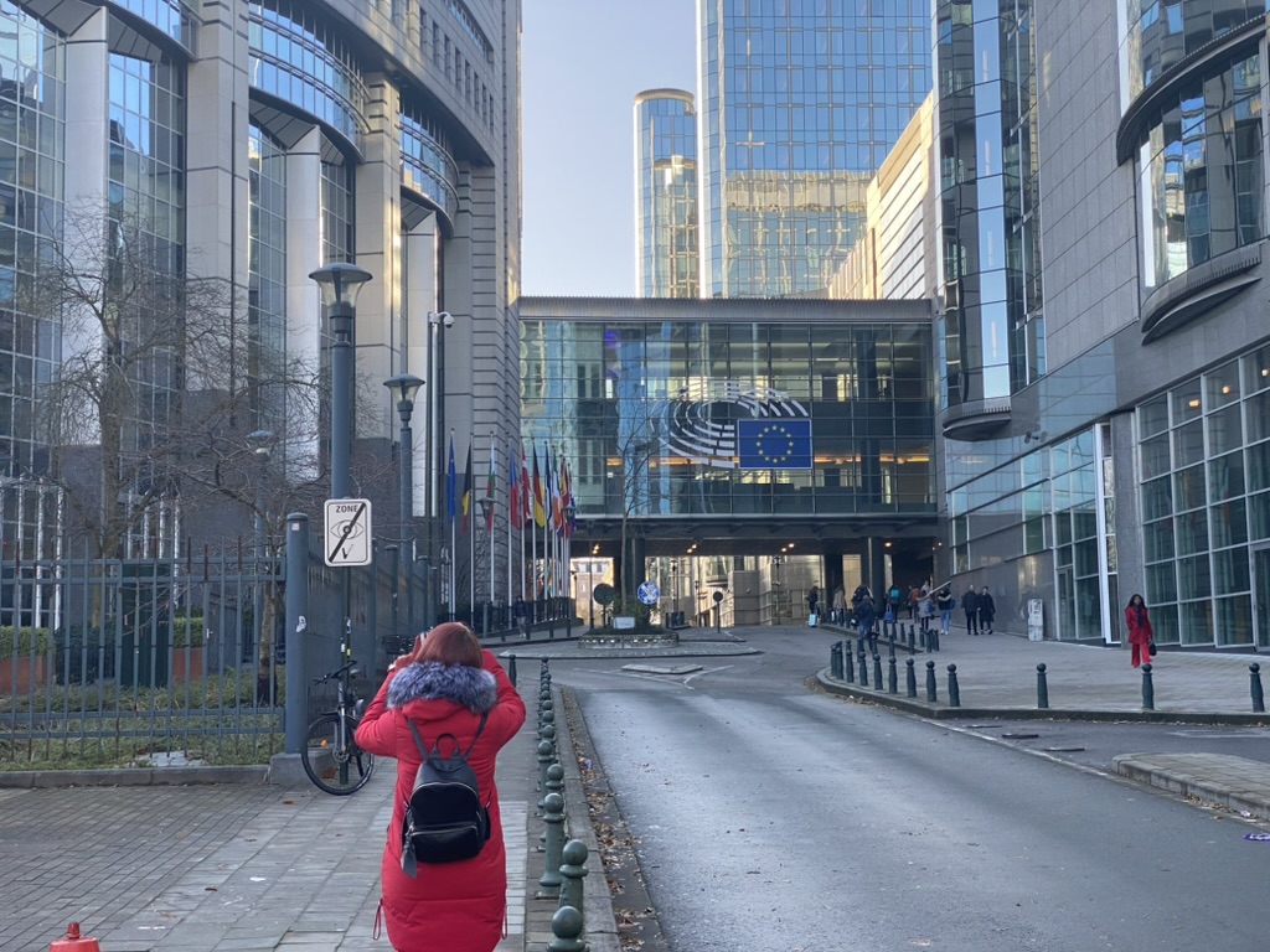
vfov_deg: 28.0
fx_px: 1908
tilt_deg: +6.4
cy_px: 476
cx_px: 635
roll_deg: -0.1
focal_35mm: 52
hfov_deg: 36.8
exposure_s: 1/225
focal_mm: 6
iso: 20
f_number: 2
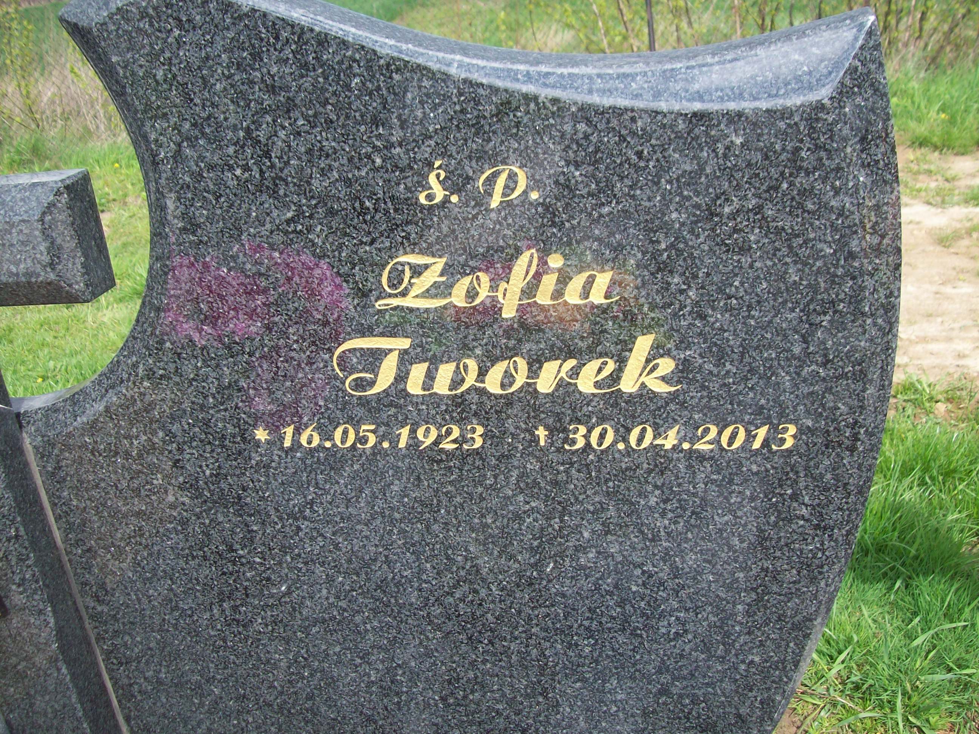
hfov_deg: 51.4
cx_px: 490
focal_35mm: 36
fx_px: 1018
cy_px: 367
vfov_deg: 39.7
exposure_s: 1/620
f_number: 2.7
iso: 80
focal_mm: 6
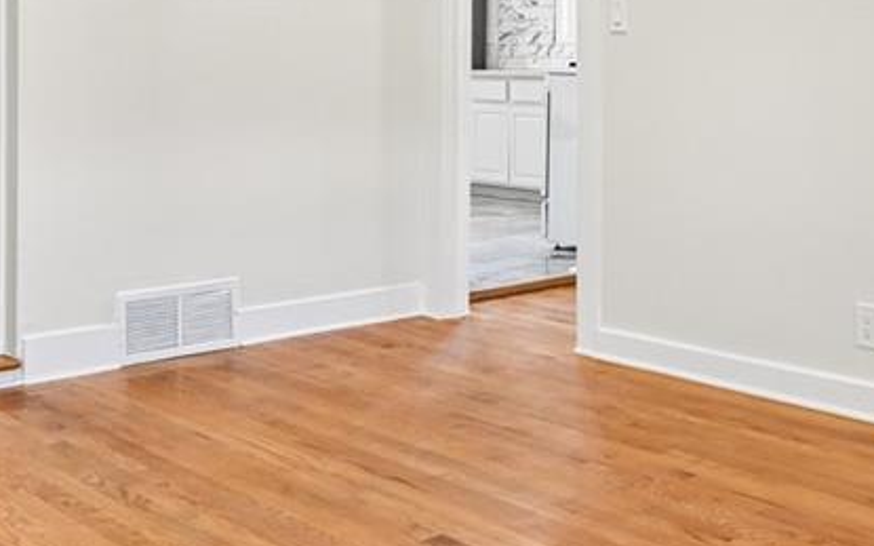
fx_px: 1310
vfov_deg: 22.8
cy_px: 30
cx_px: 600
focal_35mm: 55
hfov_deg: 36.4
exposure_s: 1/15
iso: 400
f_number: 10
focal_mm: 14
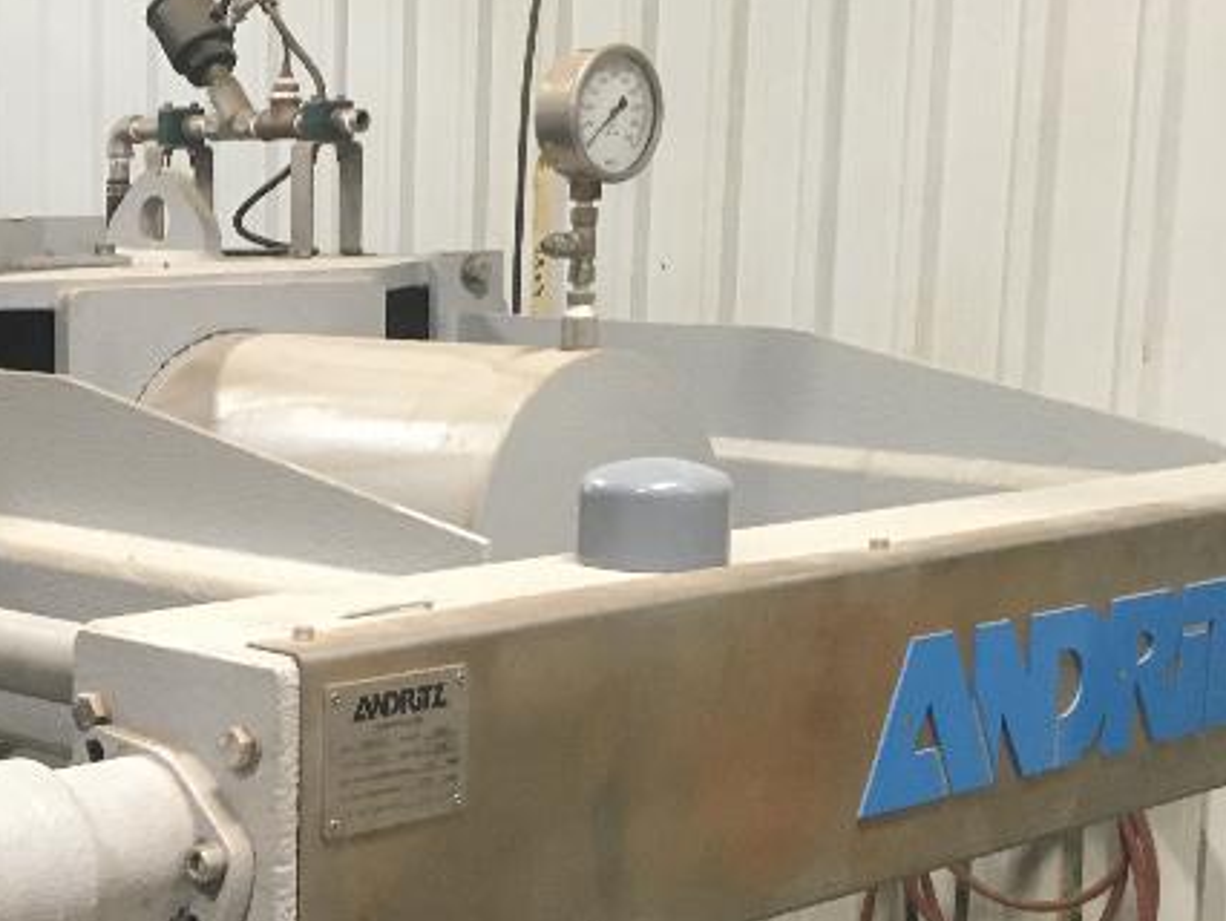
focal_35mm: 68
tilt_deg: -9.8
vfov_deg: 21.5
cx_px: -3
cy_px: 642
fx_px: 2410
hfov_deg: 27.0
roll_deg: +2.1
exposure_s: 1/17
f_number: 2.2
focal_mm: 4.15
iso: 200
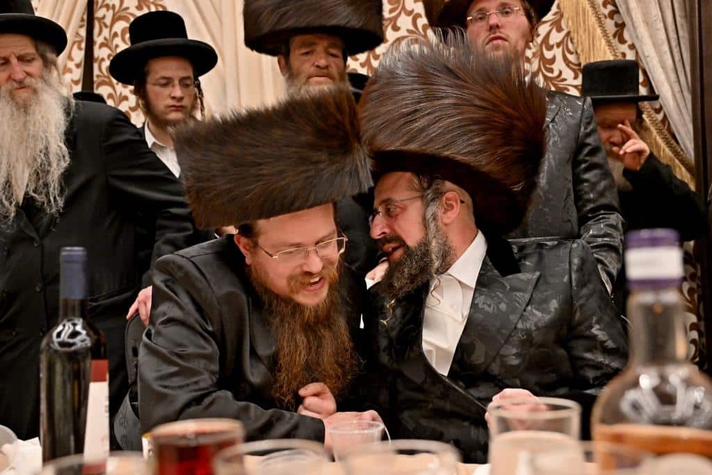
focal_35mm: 34
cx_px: 356
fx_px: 682
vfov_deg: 38.4
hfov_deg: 55.1
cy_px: 238
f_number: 4
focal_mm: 34.5
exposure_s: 1/250
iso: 1250
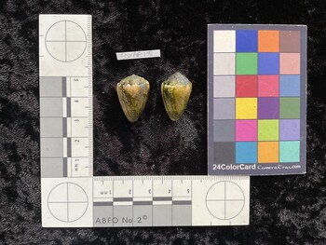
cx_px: 163
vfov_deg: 48.3
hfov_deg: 61.6
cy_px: 122
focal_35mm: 29
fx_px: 273
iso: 125
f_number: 1.8
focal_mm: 3
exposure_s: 1/60
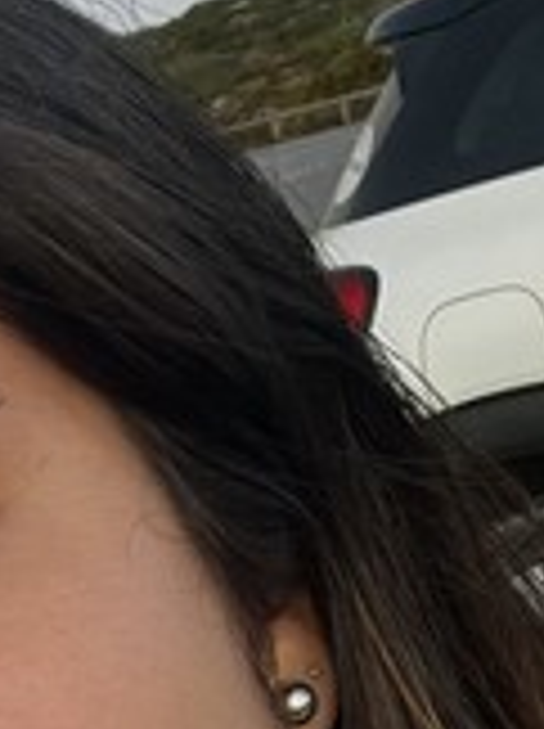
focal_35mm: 95
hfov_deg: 14.6
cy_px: 918
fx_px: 1996
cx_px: -238
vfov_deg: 19.3
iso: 160
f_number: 2.2
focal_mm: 2.71
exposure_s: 1/60
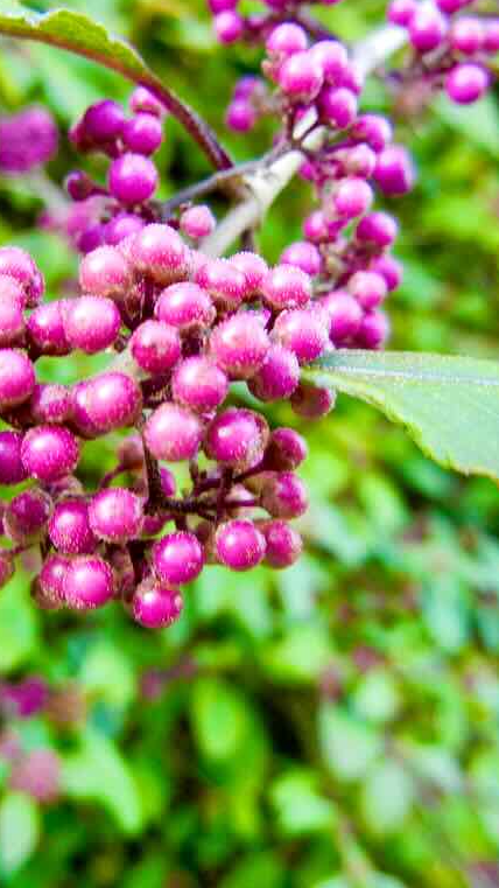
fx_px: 1035
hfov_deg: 26.9
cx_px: 161
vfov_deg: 46.4
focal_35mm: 44
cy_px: 441
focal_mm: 5.4
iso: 160
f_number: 3.5
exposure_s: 1/51.1
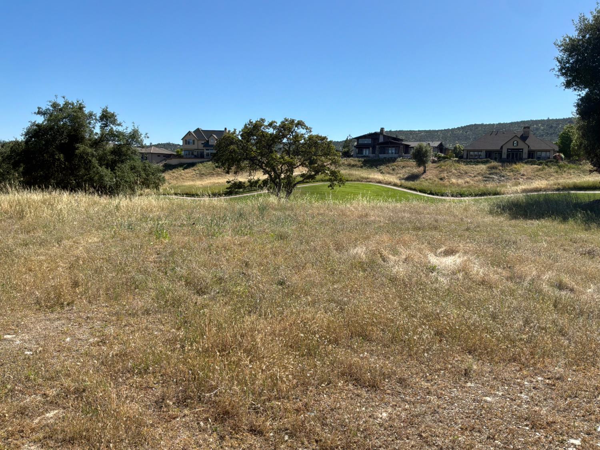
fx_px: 485
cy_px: 225
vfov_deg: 49.7
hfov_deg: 63.4
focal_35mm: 28
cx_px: 300
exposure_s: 1/1912
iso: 25
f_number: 1.8
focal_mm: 3
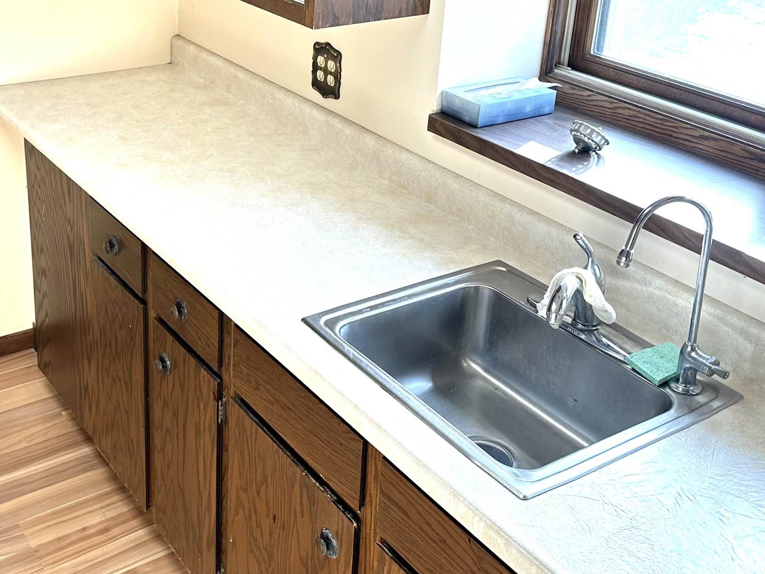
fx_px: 1017
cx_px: 275
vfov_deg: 31.1
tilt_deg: -20.2
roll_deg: -2.1
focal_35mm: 46
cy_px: 162
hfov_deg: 40.9
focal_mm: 6.86
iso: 64
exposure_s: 1/127
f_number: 1.78
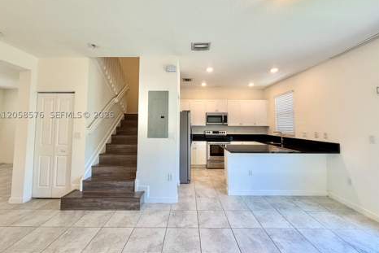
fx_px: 158
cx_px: 189
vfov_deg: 77.2
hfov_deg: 100.4
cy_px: 115
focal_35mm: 15
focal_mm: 2.22
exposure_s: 1/120
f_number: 2.2
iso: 200
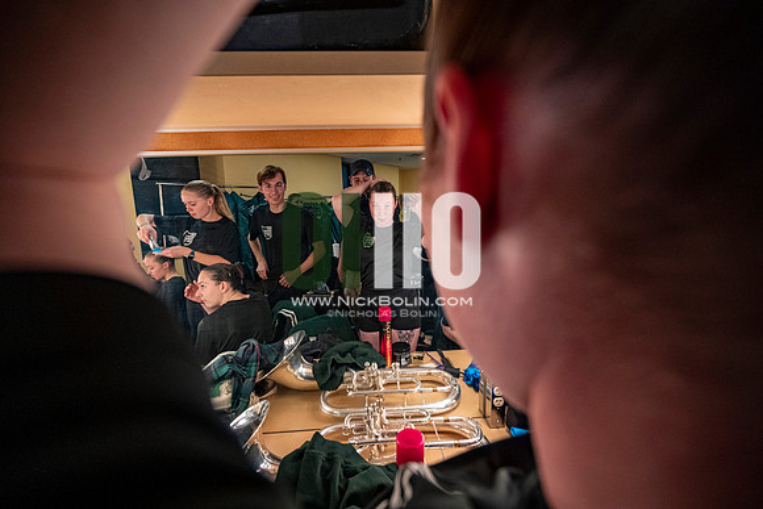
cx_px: 382
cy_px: 254
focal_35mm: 14
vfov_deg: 81.2
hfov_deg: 104.2
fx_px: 297
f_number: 4
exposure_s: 1/160
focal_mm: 14
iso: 1600
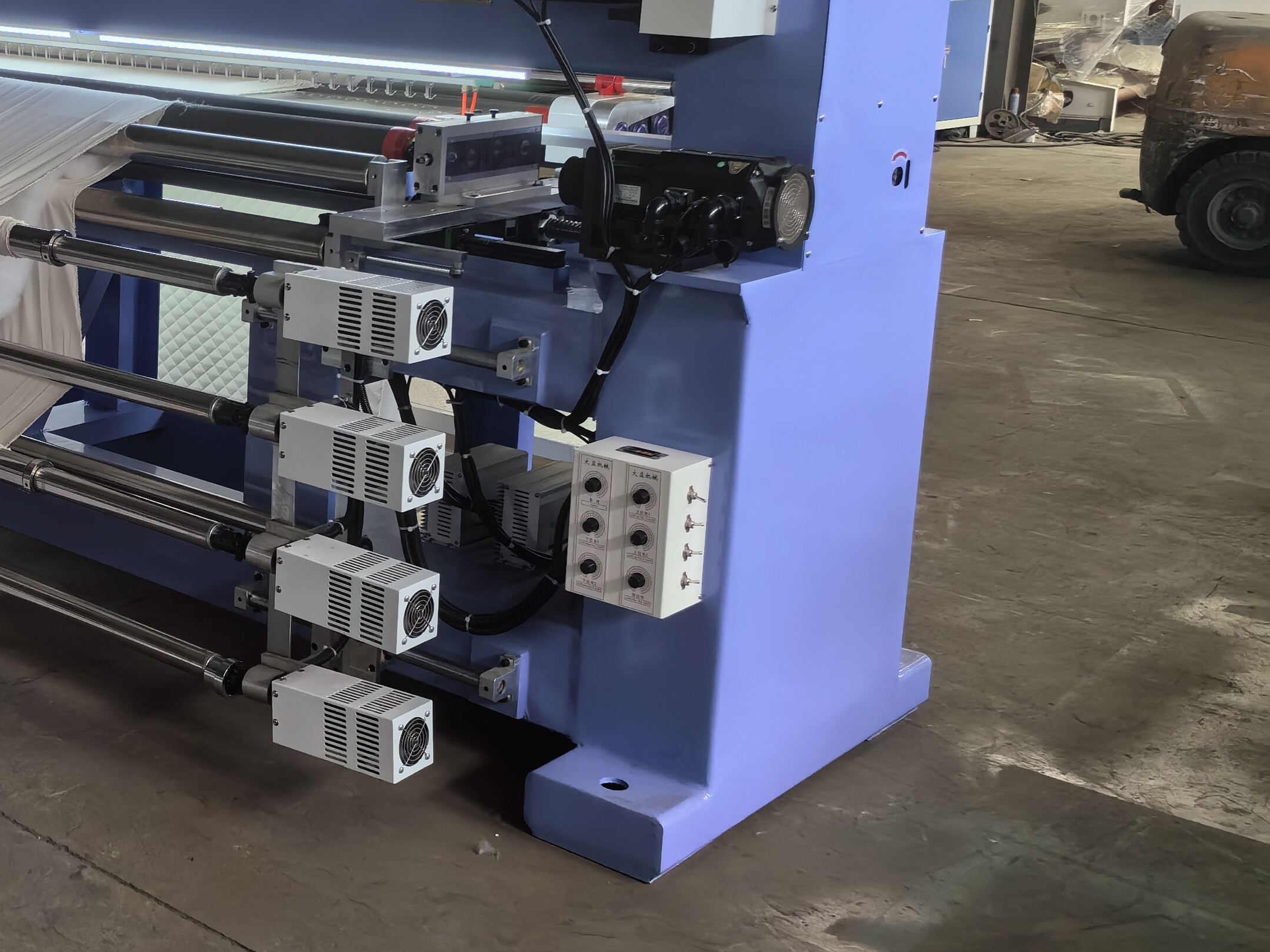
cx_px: 81
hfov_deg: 34.9
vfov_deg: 28.2
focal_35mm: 51
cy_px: 266
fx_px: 1871
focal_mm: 5.75
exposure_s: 1/175
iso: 50
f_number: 2
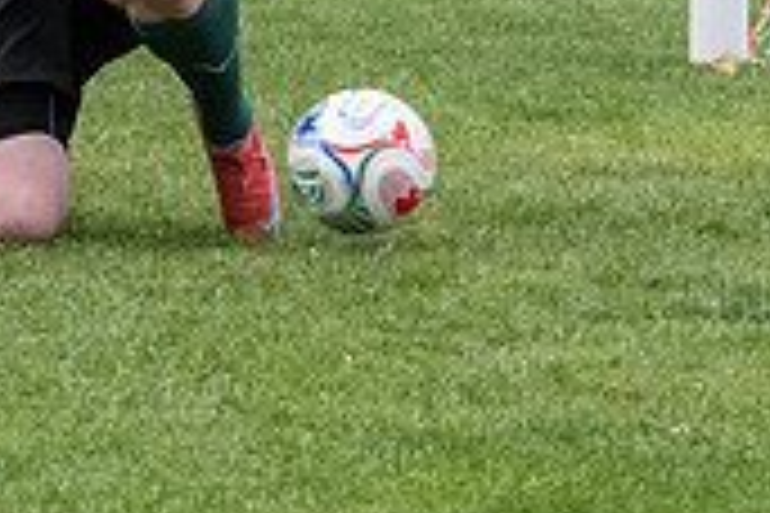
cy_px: -105
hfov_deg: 3.0
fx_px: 14479
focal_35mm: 677
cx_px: 19
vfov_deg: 2.0
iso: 2500
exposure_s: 1/1250
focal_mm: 95
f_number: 5.6
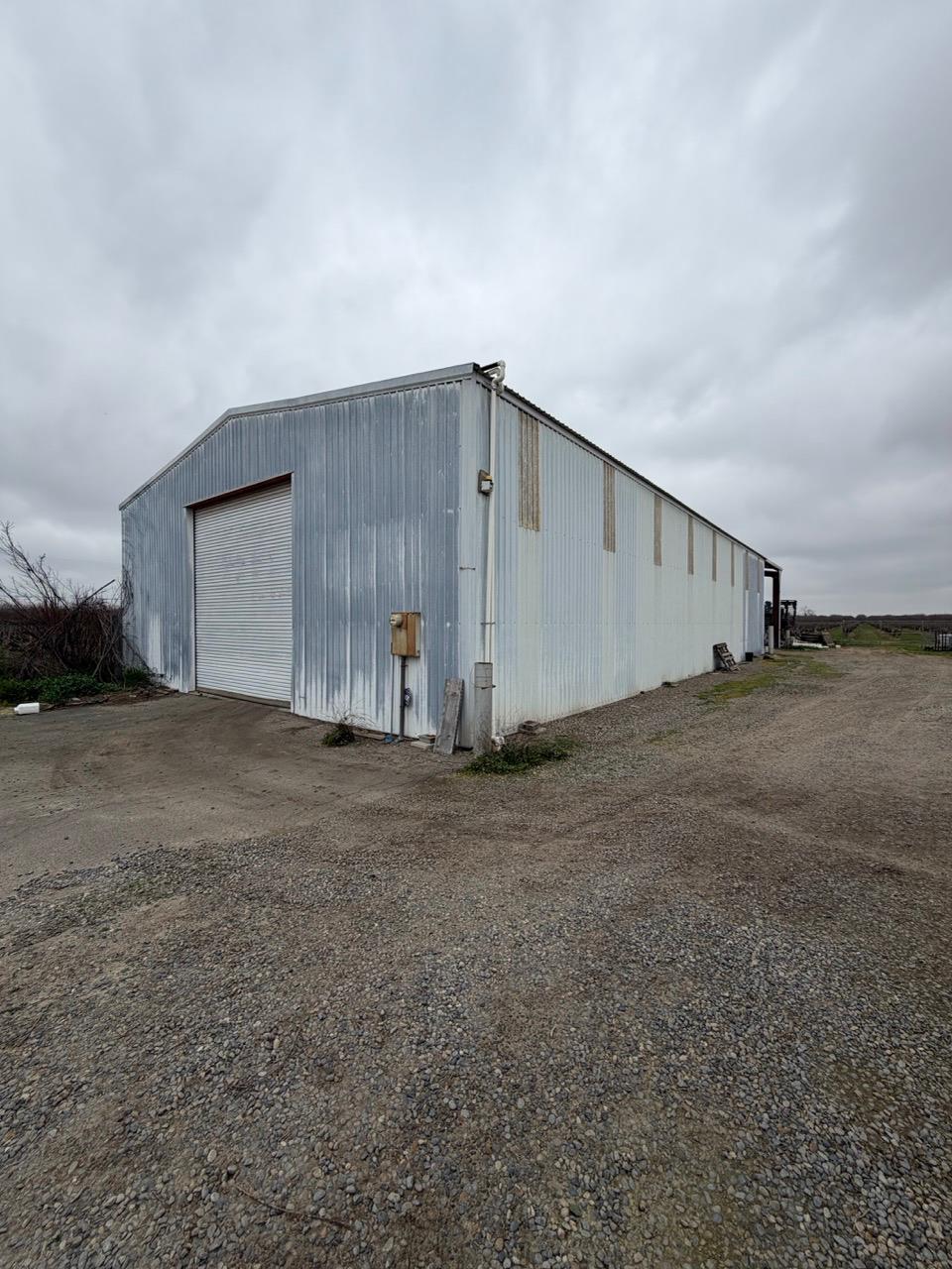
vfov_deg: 102.1
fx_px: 513
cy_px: 634
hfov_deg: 85.7
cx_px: 476
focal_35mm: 14
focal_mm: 2.22
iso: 40
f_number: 2.2
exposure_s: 1/518
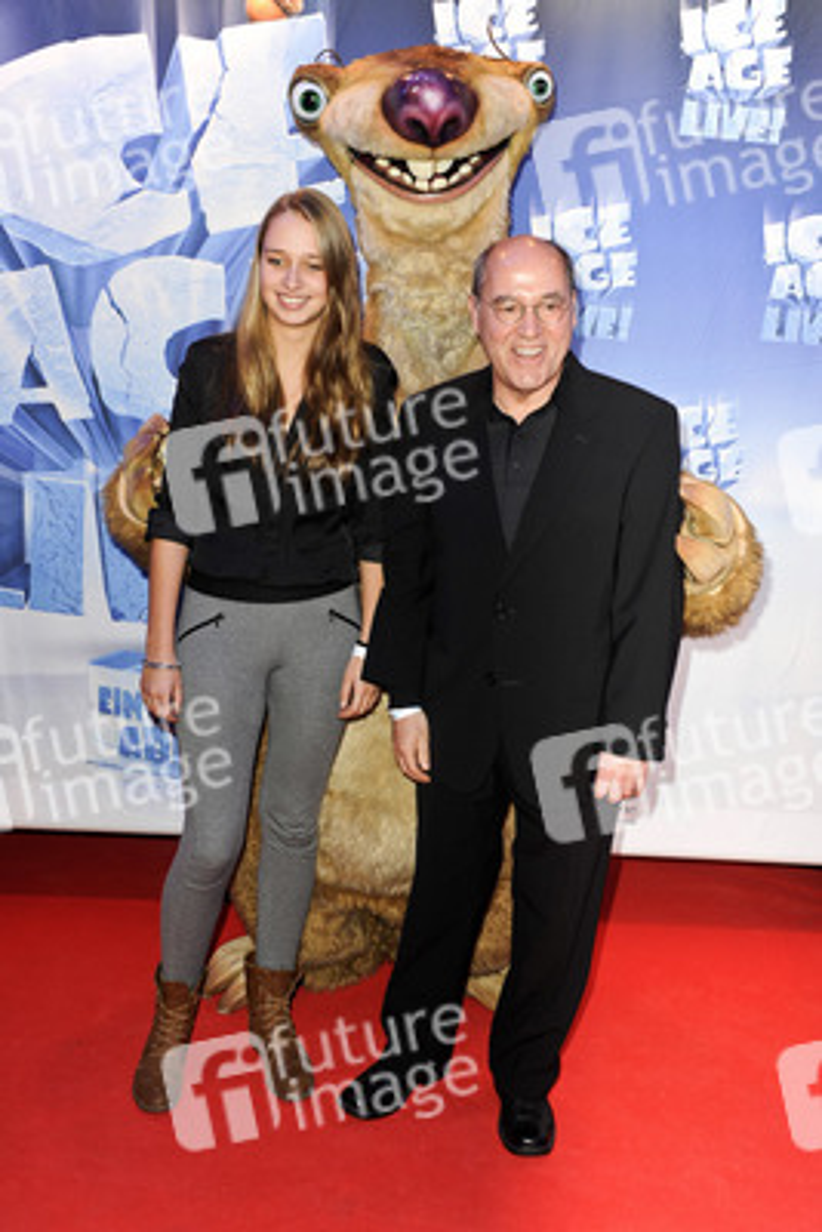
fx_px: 1232
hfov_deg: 36.9
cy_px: 616
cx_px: 411
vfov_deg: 53.1
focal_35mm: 36
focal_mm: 36
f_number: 5.6
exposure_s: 1/200
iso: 800
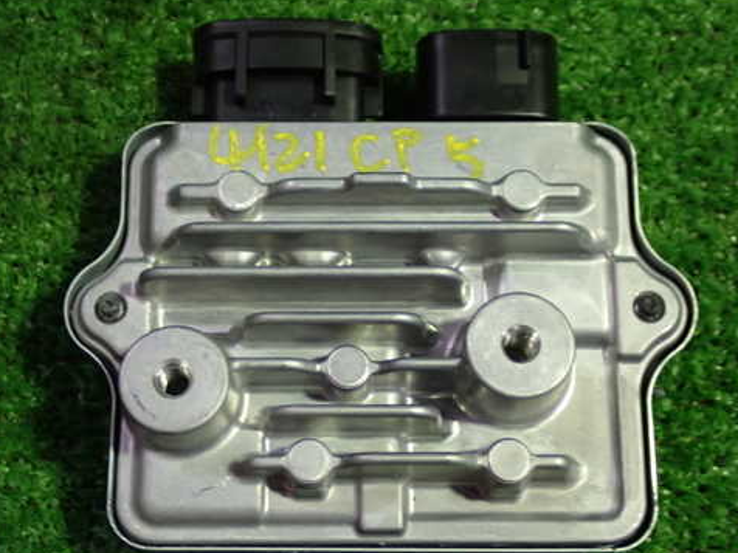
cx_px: 372
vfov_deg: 21.6
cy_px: 290
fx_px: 1450
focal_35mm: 68
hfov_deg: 28.6
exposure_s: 1/50
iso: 500
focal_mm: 9.65
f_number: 3.3
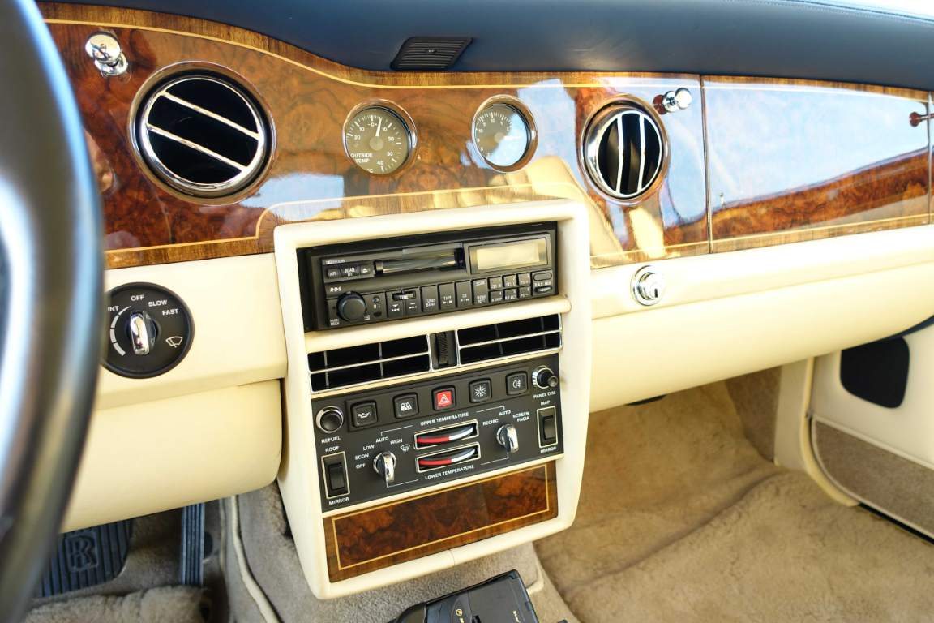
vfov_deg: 51.3
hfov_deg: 71.5
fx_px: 649
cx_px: 467
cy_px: 312
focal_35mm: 25
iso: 125
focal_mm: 9.02
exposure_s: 1/30
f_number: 2.2
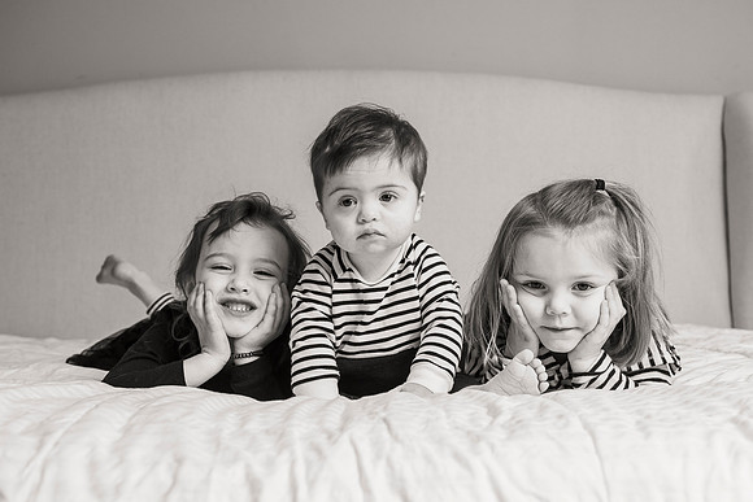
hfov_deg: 37.7
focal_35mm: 53
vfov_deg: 25.7
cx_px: 406
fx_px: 1101
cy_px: 266
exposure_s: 1/200
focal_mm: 48
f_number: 5.6
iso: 400
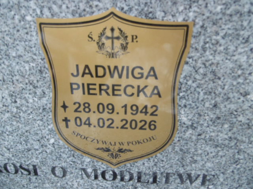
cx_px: 126
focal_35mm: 24
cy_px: 94
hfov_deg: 71.6
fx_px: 175
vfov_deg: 56.8
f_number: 3.1
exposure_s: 1/60
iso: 160
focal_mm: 4.3
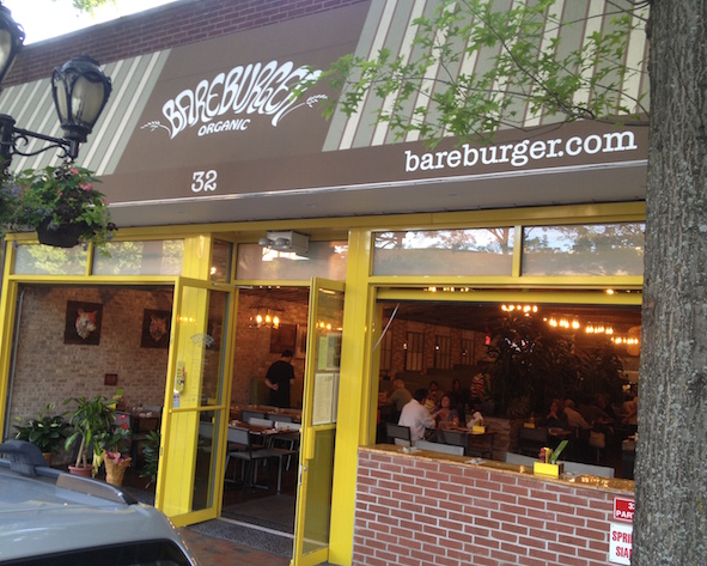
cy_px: 282
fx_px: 774
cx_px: 329
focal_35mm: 37
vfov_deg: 40.1
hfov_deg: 49.0
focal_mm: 4.28
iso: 50
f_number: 2.4
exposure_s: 1/24
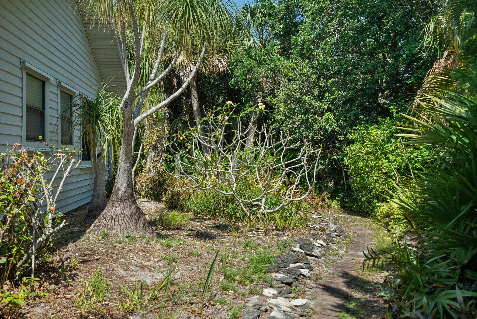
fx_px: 464
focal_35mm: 35
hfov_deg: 54.4
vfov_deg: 37.9
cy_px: 160
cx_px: 238
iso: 2000
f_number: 8
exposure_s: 1/320
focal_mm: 35
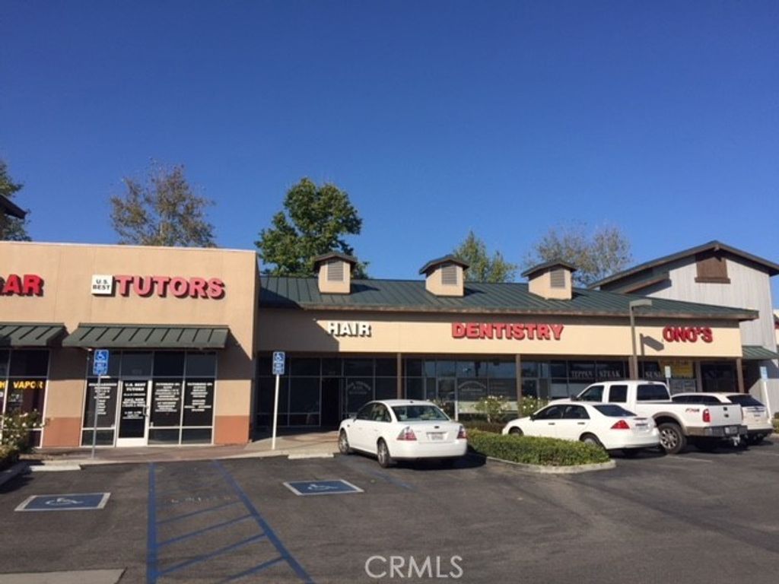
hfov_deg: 61.7
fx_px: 653
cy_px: 292
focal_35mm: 29
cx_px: 390
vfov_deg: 48.2
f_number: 2.2
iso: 32
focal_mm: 4.15
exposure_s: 1/2639
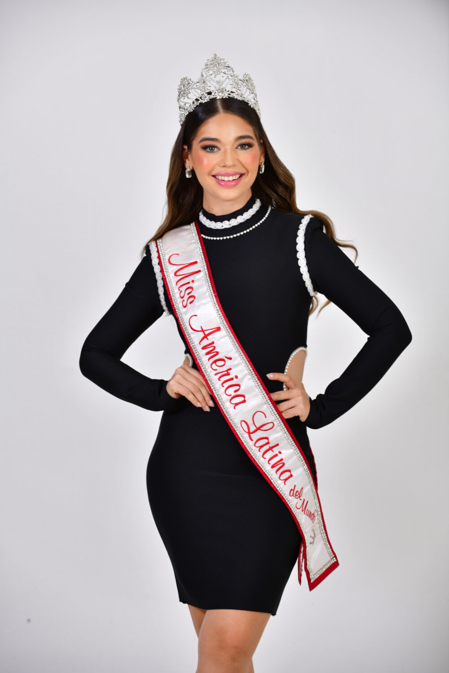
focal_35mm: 120
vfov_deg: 17.1
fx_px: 2245
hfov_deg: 11.4
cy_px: 336
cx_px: 224
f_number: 6.3
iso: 160
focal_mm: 120
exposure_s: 1/100
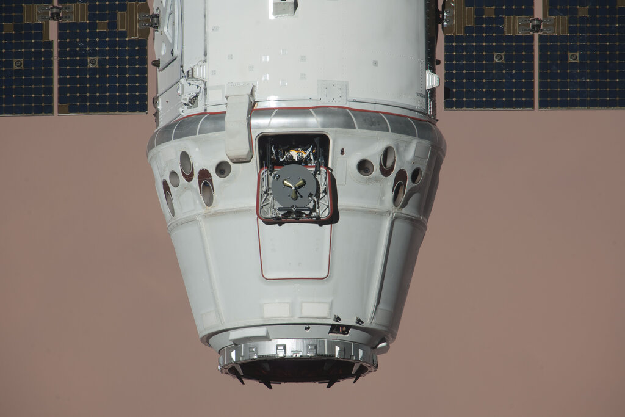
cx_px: 312
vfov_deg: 1.1
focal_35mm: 1200
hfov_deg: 1.7
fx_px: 20835
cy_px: 208
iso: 200
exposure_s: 1/800
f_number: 9
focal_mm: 1200
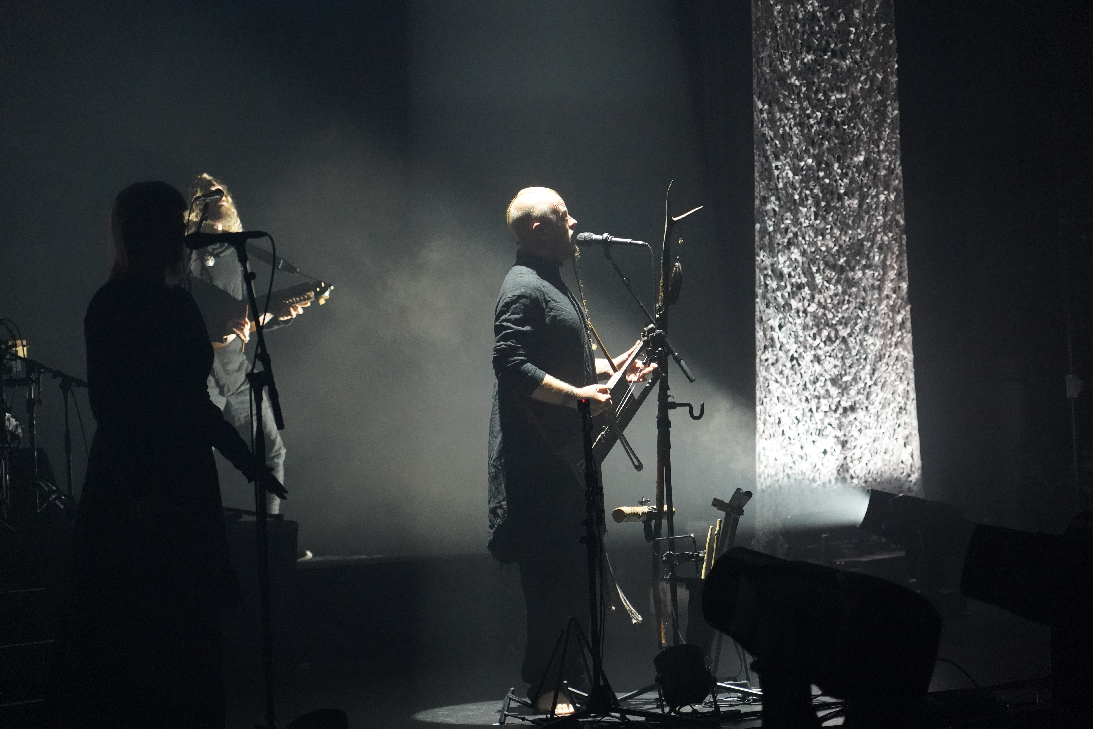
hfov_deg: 19.5
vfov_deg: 13.0
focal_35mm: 105
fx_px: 3188
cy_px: 364
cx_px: 546
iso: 10000
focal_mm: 105
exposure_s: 1/160
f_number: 4
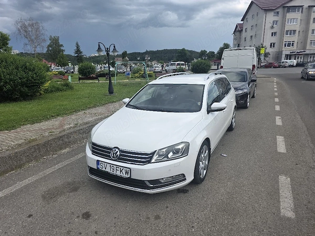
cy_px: 118
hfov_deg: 73.9
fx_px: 209
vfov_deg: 58.9
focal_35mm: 23
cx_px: 158
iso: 80
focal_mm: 6.3
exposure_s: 1/3333
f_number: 1.7
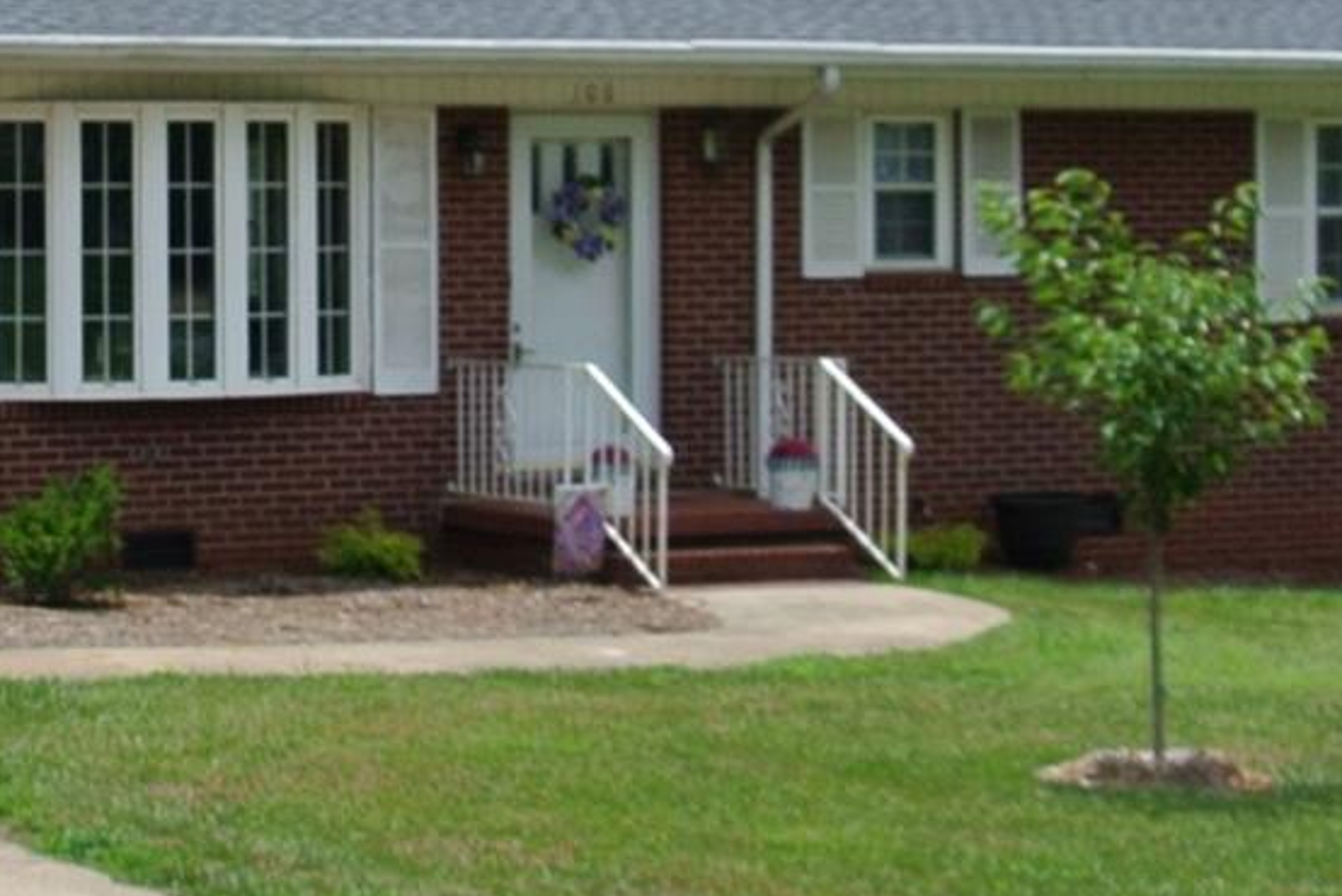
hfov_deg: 18.0
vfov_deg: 12.4
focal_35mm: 111
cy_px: 523
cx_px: 31
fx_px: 4140
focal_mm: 11.4
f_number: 4.5
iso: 100
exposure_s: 1/640
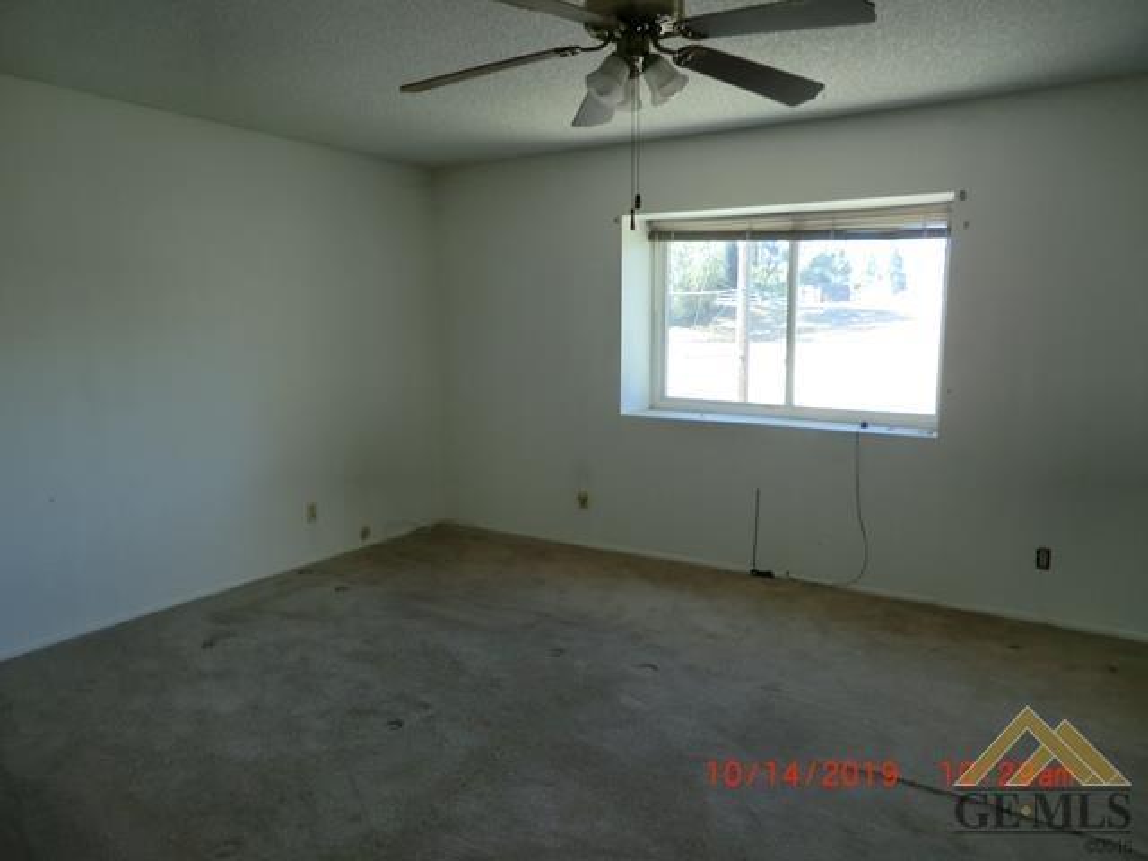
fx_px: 796
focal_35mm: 24
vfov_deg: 56.8
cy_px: 430
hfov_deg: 71.6
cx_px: 574
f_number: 3.2
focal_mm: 4.3
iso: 80
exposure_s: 1/60
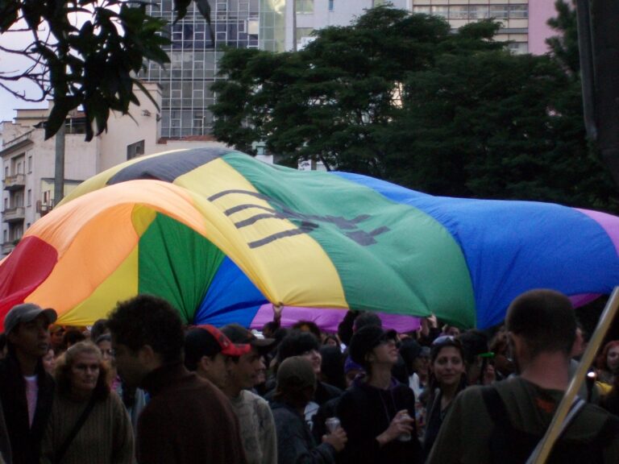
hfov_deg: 18.2
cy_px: 232
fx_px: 1931
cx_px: 310
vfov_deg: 13.7
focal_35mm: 108
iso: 160
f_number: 4.8
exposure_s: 1/125
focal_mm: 18
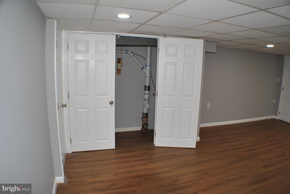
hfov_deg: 61.9
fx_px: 242
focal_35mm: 30
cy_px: 97
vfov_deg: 43.7
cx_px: 145
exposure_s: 1/60
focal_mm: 20
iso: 200
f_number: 3.8
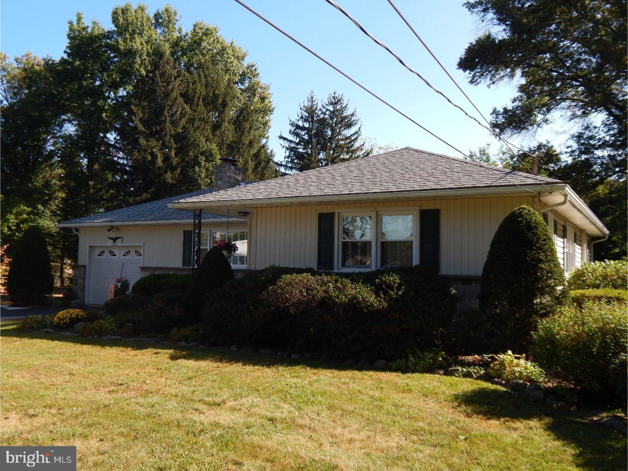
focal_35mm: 31
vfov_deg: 45.4
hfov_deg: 58.4
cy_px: 236
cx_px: 314
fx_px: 562
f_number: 3.2
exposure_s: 1/640
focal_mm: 5.6
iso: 125
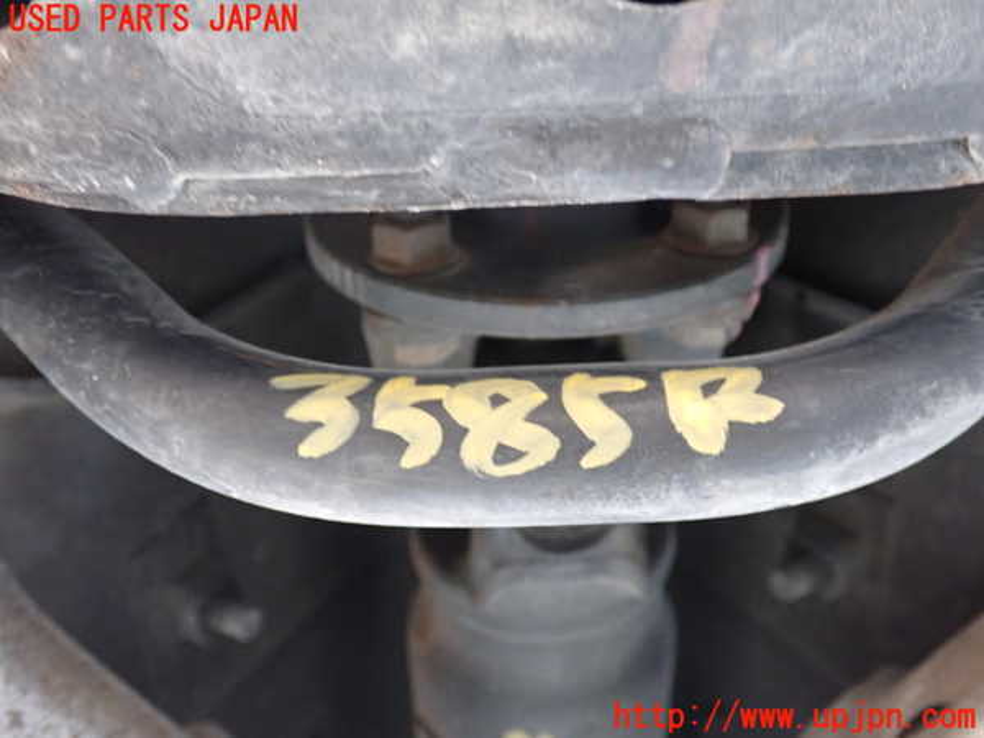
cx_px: 492
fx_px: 1023
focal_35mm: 36
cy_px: 369
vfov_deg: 39.7
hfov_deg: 51.4
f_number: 2.5
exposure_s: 1/25
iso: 800
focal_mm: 6.37
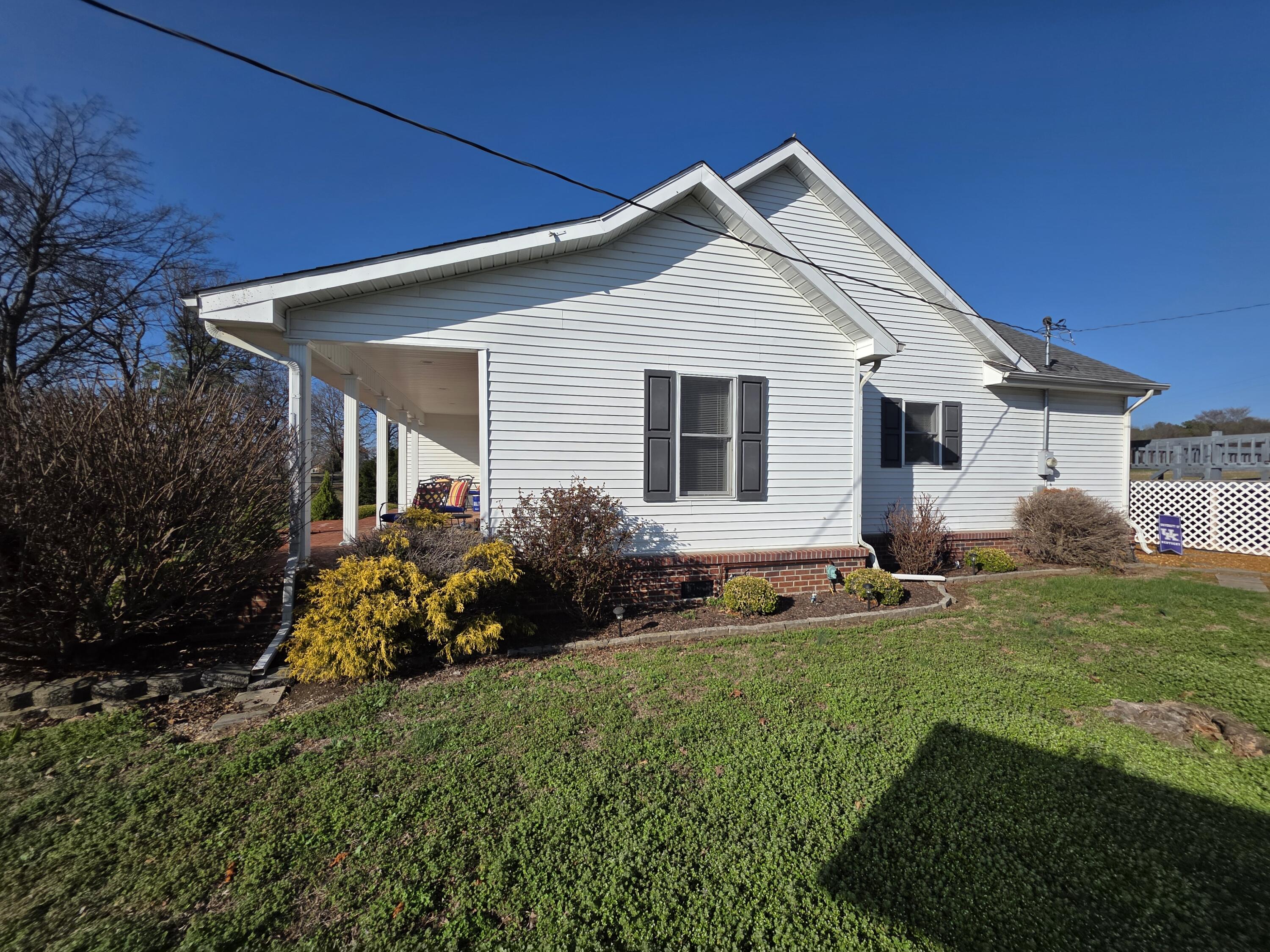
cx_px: 635
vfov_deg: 89.9
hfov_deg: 106.2
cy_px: 476
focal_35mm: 13
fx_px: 477
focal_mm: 2.2
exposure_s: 1/2820
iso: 40
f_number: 1.9
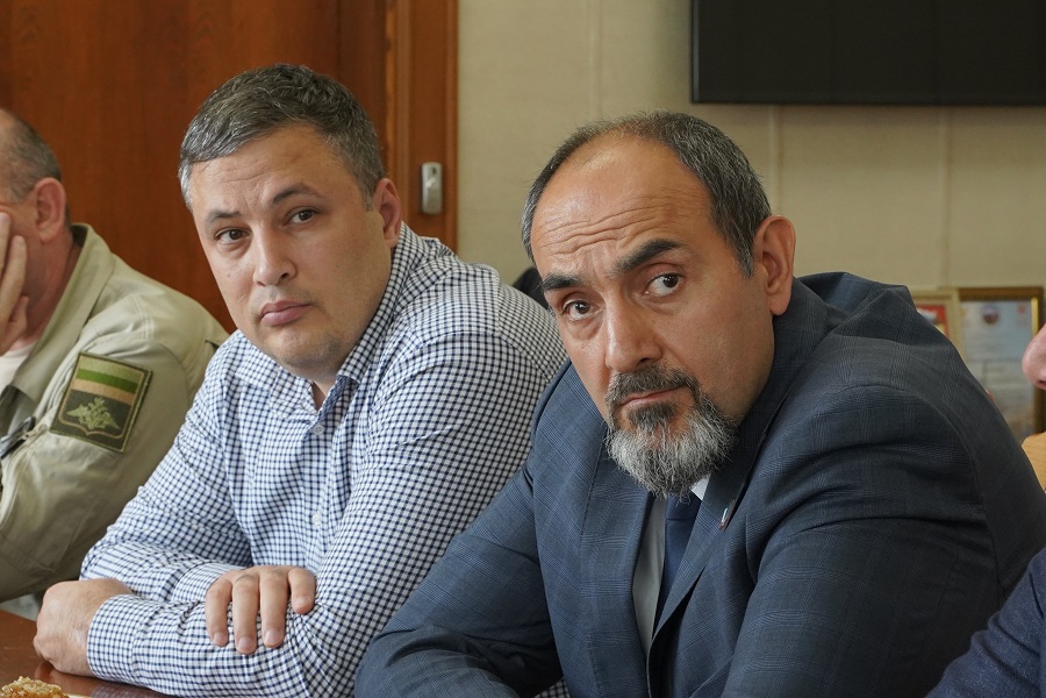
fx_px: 3080
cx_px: 523
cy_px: 349
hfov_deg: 19.3
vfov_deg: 12.9
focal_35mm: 106
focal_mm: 71
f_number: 10
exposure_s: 1/60
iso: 3200
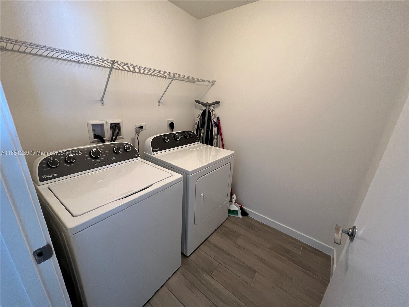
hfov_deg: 106.2
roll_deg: -3.2
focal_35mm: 13
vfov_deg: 89.9
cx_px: 204
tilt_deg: -18.2
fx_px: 154
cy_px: 154
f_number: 1.8
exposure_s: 1/60
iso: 250
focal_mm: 1.57
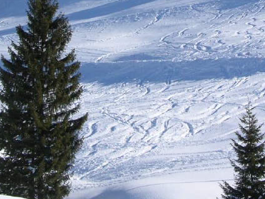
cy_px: -18
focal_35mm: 121
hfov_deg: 16.3
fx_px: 926
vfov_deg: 12.1
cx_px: 135
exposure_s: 1/217
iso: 50
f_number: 7.6
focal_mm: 12.7
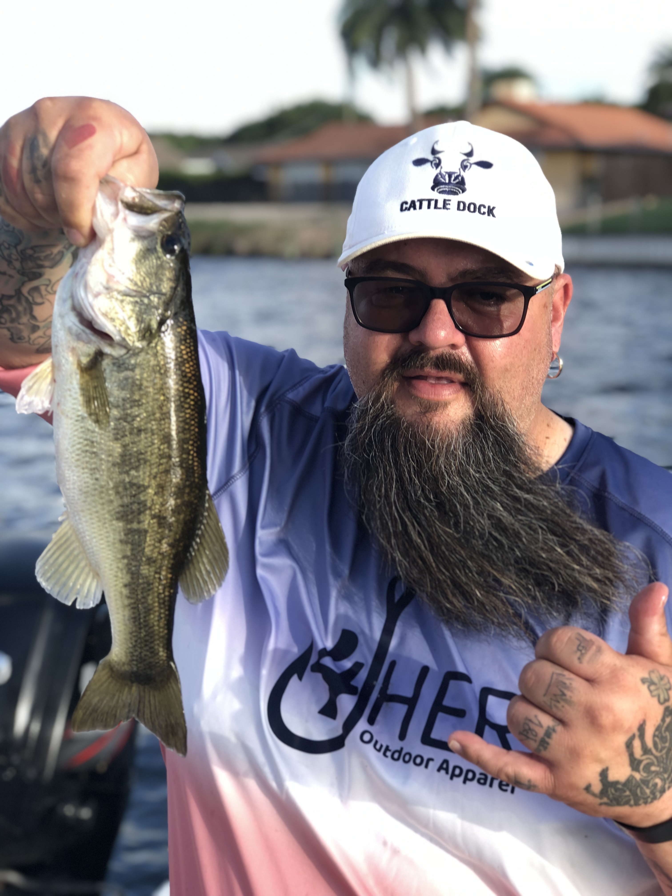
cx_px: 336
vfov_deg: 33.8
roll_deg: +0.6
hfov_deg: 25.7
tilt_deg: -6.5
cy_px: 448
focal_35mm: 57
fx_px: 1475
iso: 20
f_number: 2.8
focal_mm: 6.6
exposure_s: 1/121
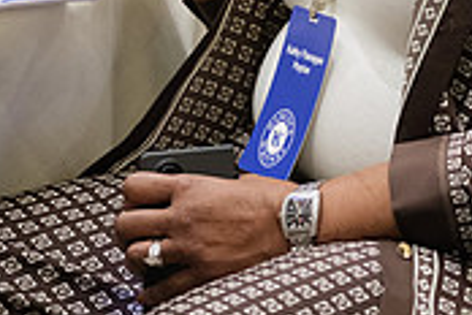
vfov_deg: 3.5
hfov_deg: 5.3
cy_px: -186
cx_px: 239
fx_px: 5060
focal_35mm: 386
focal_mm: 77.3
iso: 3200
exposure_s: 1/160
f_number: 2.8
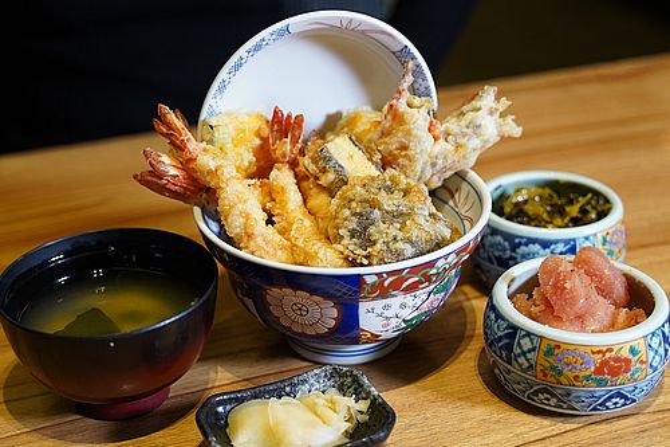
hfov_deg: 46.4
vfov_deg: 31.9
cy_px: 224
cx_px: 335
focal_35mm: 42
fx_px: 781
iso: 2000
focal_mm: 42
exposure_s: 1/160
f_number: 2.8
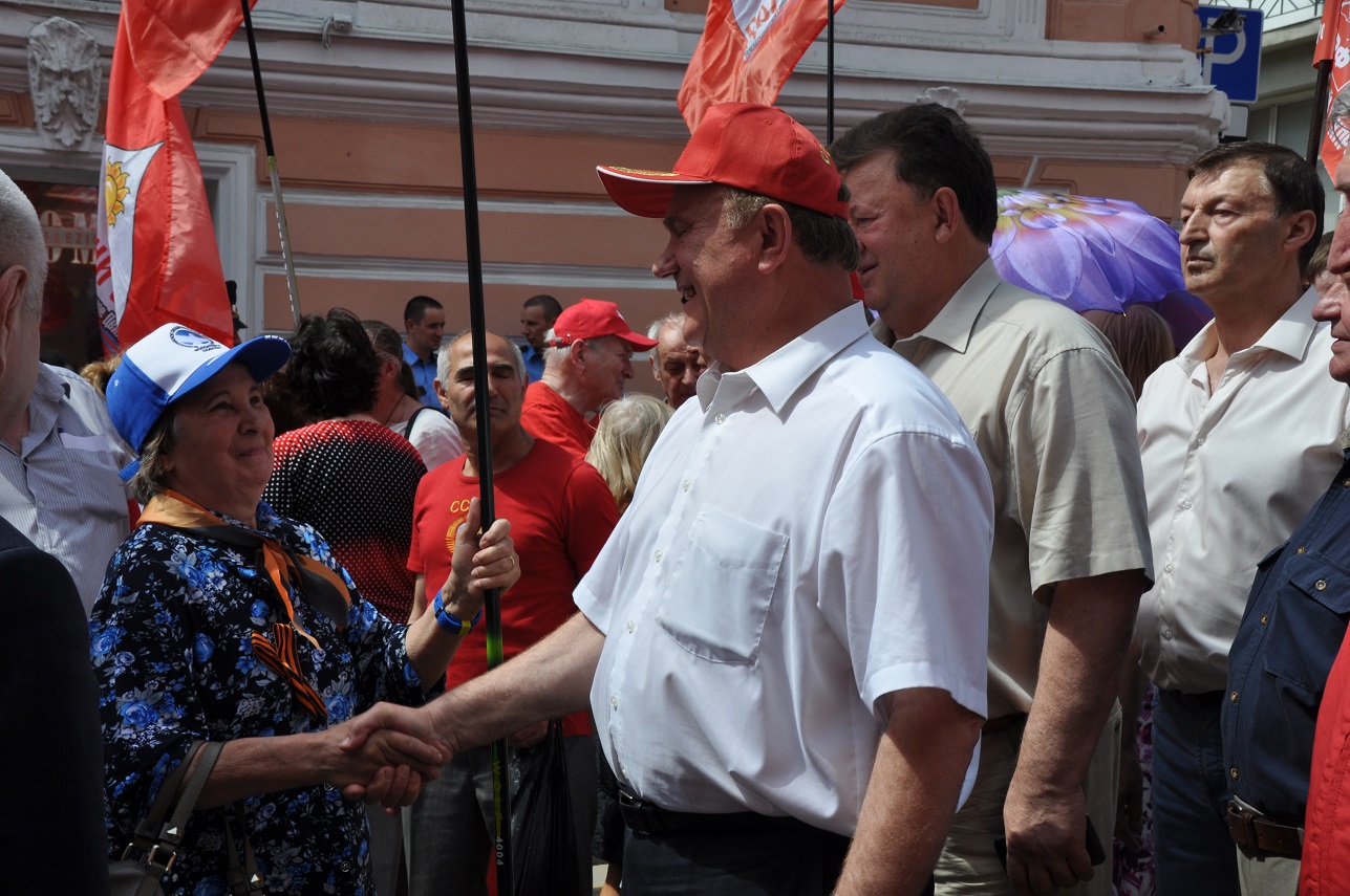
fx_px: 2135
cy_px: 448
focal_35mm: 57
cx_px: 675
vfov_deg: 23.7
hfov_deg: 35.1
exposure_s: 1/200
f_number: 14
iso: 200
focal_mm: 38
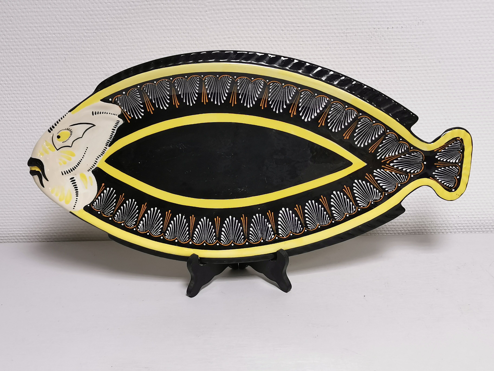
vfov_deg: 31.5
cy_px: 186
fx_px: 656
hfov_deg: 41.2
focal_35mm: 46
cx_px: 247
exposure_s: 1/69
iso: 160
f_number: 1.8
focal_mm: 5.58
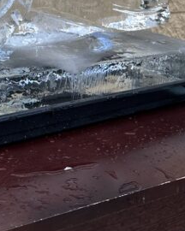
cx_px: -33
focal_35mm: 89
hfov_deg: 16.6
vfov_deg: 18.0
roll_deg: -4.3
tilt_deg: +0.3
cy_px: -159
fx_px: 609
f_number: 1.78
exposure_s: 1/694
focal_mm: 6.86
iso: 80
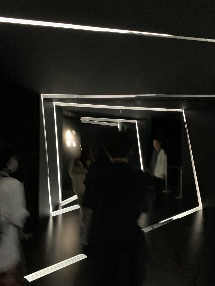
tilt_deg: +4.1
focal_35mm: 26
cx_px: 108
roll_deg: -5.2
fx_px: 215
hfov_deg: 53.1
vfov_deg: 67.3
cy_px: 143
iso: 800
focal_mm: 4.25
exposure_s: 1/16
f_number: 1.8
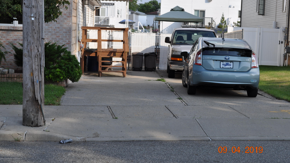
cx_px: 145
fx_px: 507
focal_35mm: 66
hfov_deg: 31.9
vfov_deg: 18.2
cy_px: 68
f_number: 9.5
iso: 200
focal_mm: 42
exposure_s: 1/350
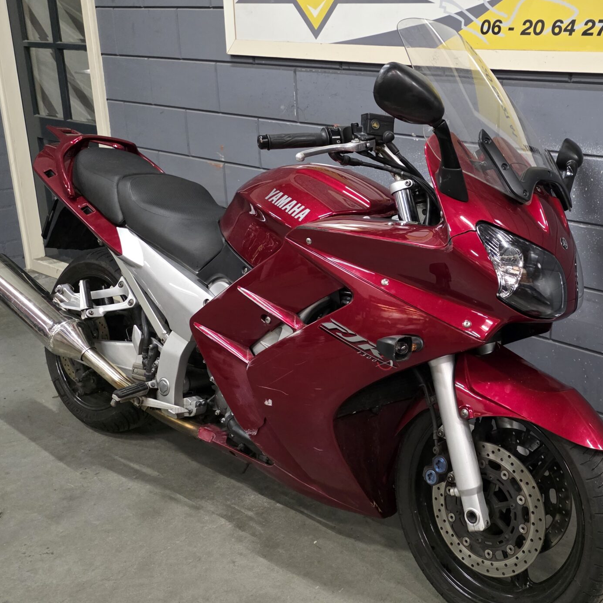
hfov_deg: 45.5
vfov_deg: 47.1
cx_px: 456
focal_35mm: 35
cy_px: 260
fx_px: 690
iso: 1600
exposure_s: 1/100
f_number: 1.7
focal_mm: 6.25
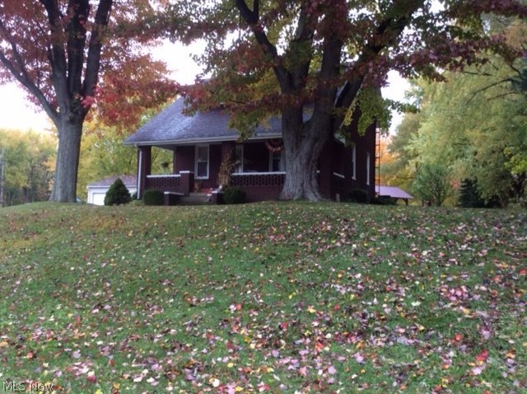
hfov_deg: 56.9
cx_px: 264
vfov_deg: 44.1
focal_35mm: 32
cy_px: 197
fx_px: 486
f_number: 2.4
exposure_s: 1/60
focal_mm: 3.3
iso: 32
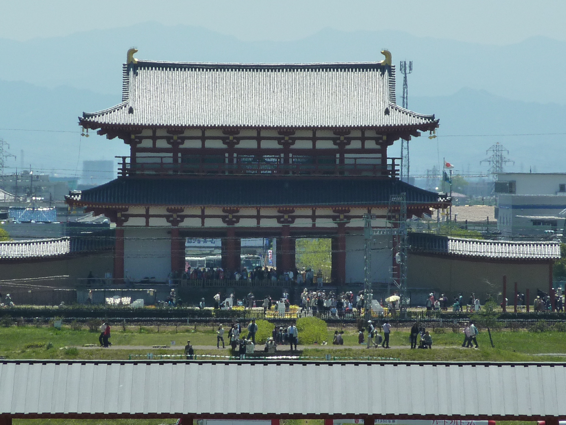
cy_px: 212
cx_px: 283
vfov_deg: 2.8
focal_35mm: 535
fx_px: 8748
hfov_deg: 3.7
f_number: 5.6
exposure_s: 1/500
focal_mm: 49.2
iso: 125
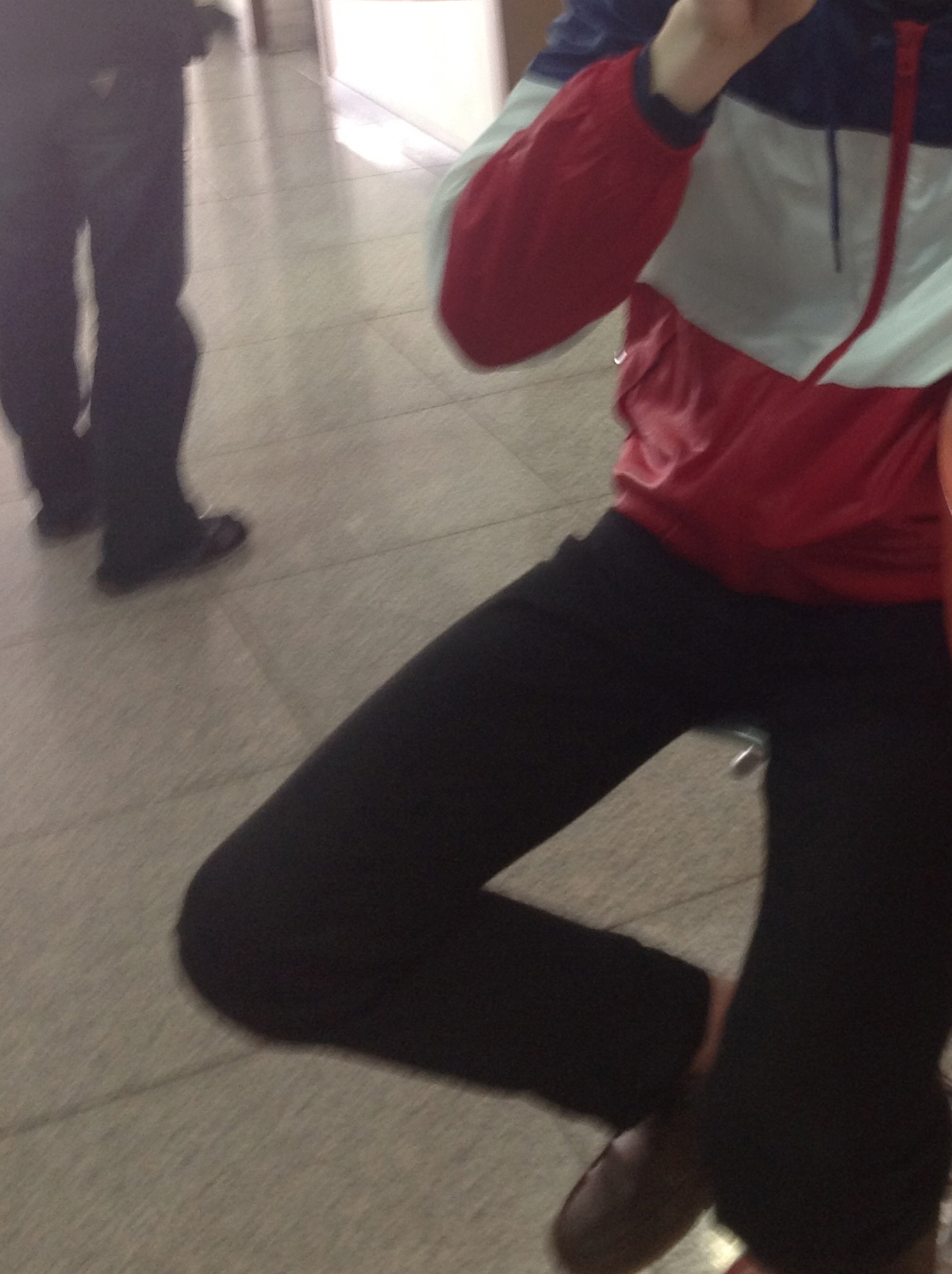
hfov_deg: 22.7
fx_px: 2316
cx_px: 847
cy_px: 229
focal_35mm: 63
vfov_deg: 29.9
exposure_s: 1/15
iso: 100
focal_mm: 4.28
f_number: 2.4
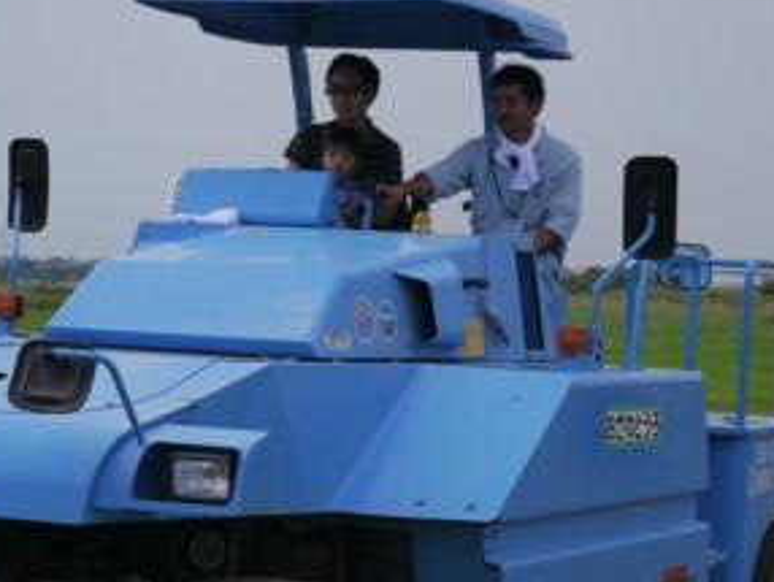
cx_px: 314
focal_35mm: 132
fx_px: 2954
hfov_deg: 14.9
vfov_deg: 11.2
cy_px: 371
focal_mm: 42
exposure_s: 1/500
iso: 160
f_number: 10
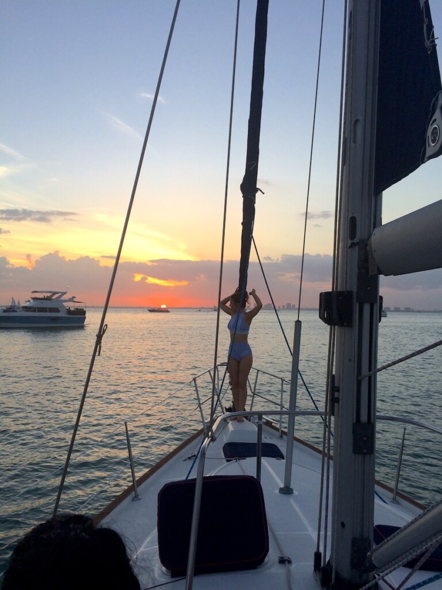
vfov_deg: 61.7
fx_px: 494
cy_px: 295
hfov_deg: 48.2
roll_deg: +0.2
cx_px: 221
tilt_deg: +1.3
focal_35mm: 29
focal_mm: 4.15
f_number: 2.2
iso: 32
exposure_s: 1/190
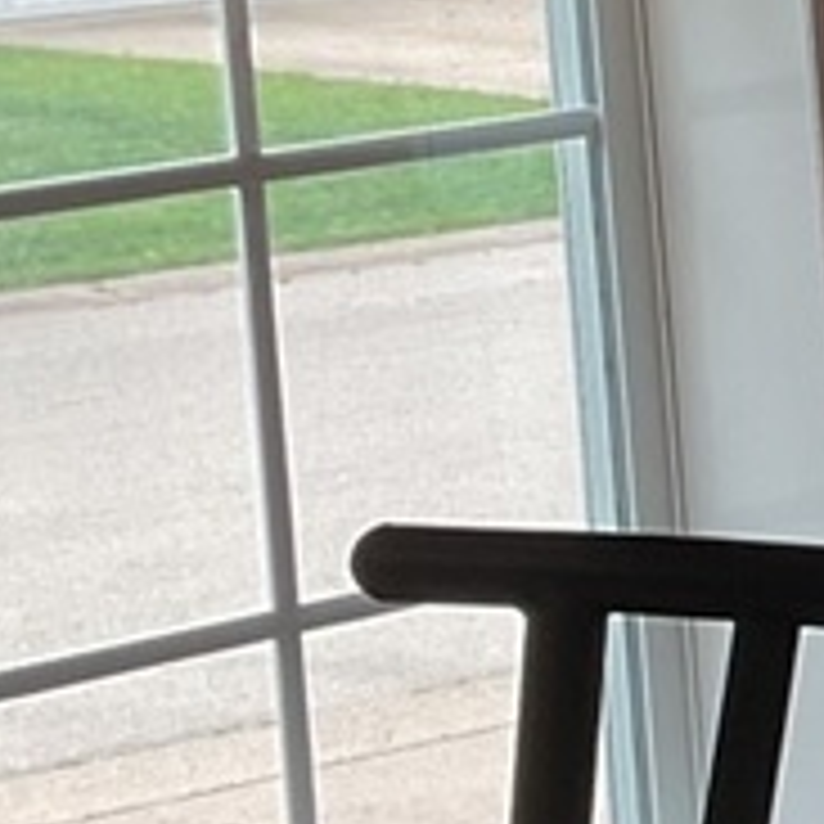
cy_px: 365
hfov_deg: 8.1
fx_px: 5440
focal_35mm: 202
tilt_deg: -8.6
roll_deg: +1.6
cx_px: 1846
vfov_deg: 8.7
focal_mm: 3
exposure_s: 1/120
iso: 20
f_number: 1.8
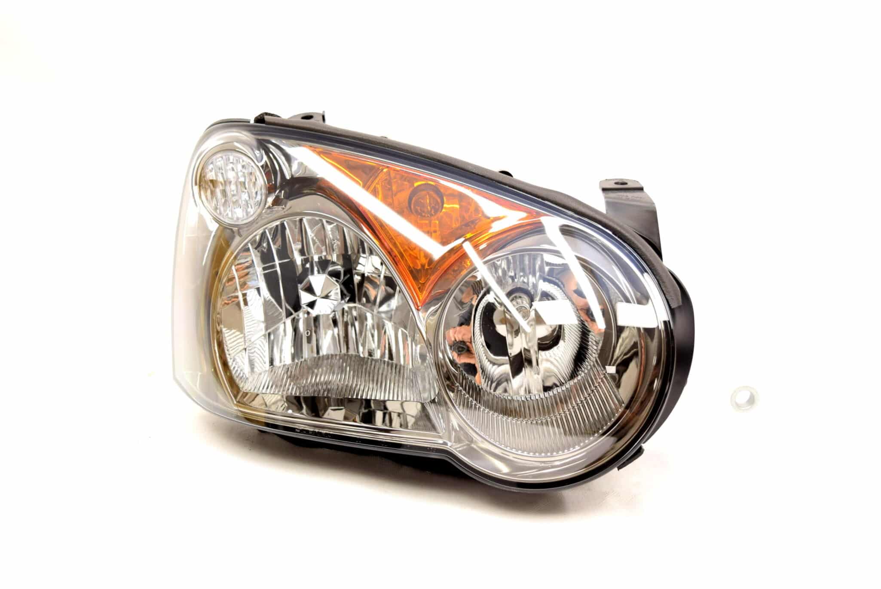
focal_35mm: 45
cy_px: 294
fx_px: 1102
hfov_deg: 43.6
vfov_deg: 29.9
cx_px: 440
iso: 400
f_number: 5
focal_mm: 30
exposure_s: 1/100
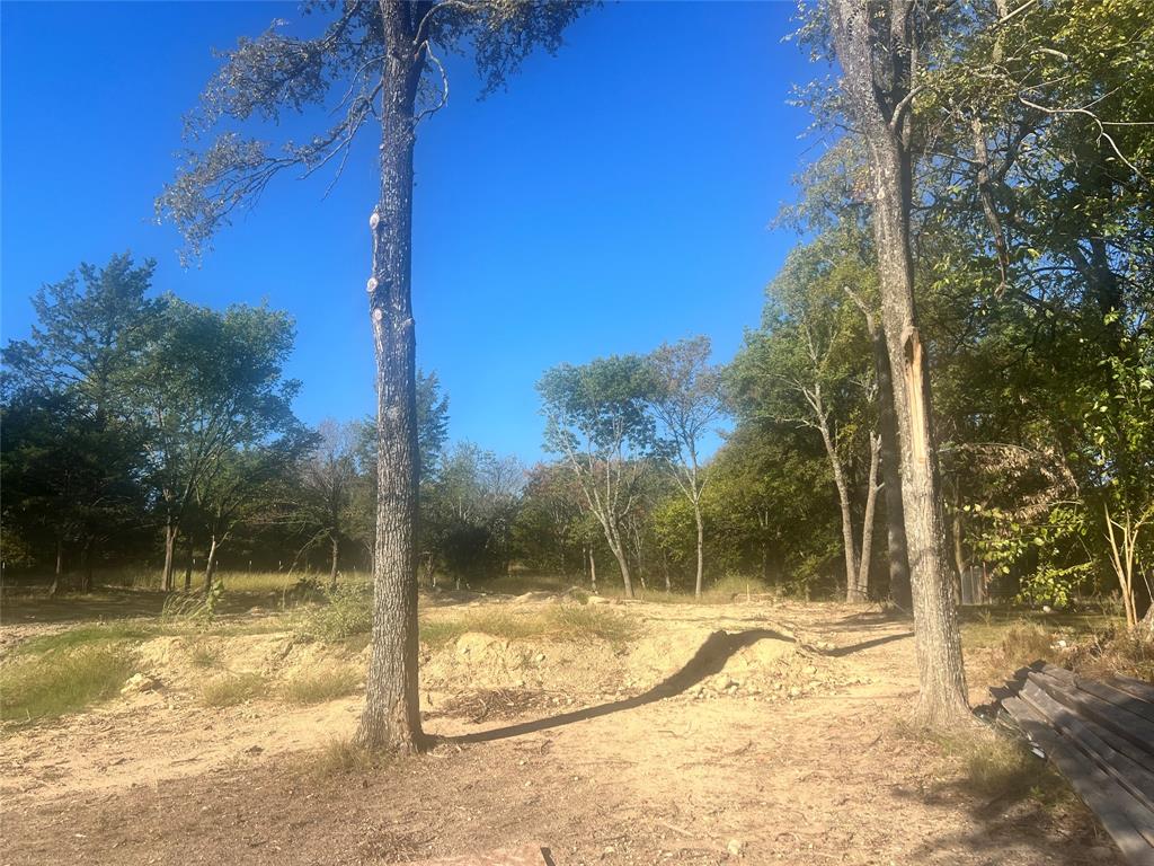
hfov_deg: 67.3
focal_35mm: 26
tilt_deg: +10.4
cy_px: 433
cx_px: 577
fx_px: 867
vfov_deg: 53.1
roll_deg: +0.9
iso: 50
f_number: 1.5
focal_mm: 5.7
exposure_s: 1/3257
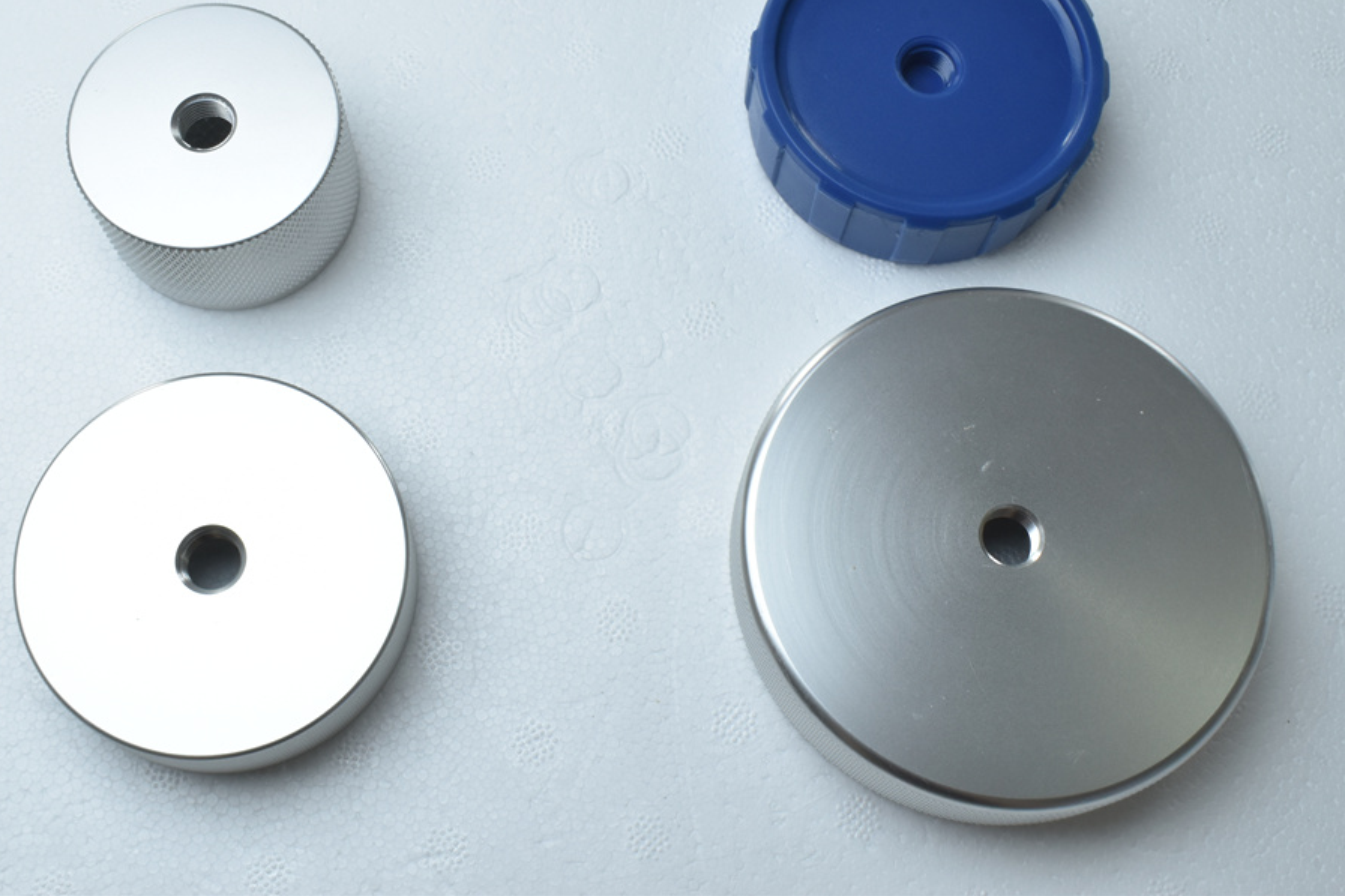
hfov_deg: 41.9
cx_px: 608
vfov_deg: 28.6
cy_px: 357
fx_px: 1756
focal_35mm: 47
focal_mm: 26
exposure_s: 1/40
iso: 560
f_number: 25
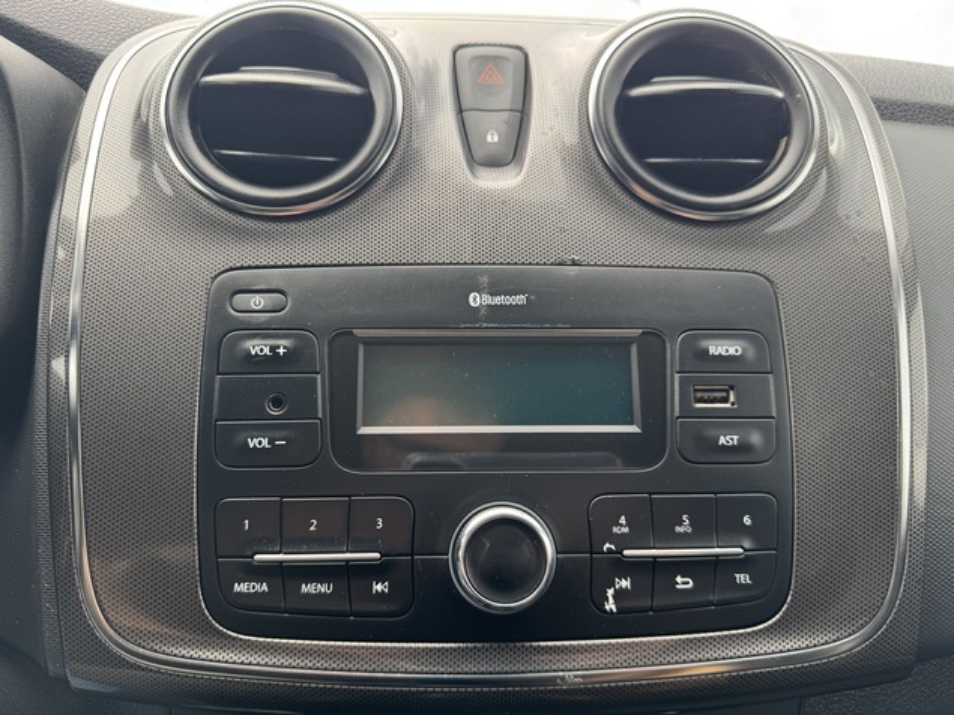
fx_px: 661
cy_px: 358
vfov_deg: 56.8
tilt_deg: -11.5
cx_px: 477
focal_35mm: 24
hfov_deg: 71.6
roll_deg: -0.3
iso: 125
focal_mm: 6.76
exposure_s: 1/121
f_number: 1.78
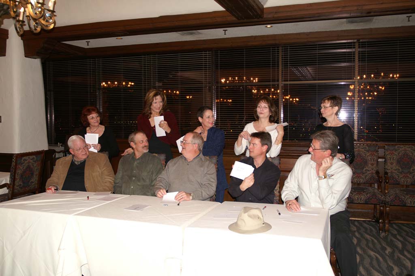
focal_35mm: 33
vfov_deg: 39.9
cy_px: 138
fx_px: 380
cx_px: 208
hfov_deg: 57.3
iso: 200
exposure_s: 1/60
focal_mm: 22
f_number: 3.5
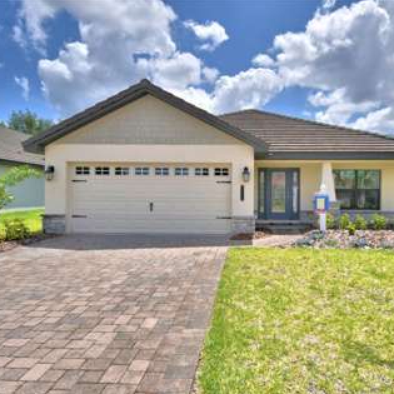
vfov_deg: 69.6
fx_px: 283
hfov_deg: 68.6
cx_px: 245
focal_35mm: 22
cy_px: 198
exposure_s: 1/1600
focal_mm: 11.5
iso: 100
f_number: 4.8
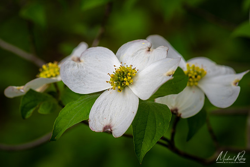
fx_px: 729
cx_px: 125
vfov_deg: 13.0
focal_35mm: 105
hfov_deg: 19.5
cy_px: 84
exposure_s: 1/15
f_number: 11
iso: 64
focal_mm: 105
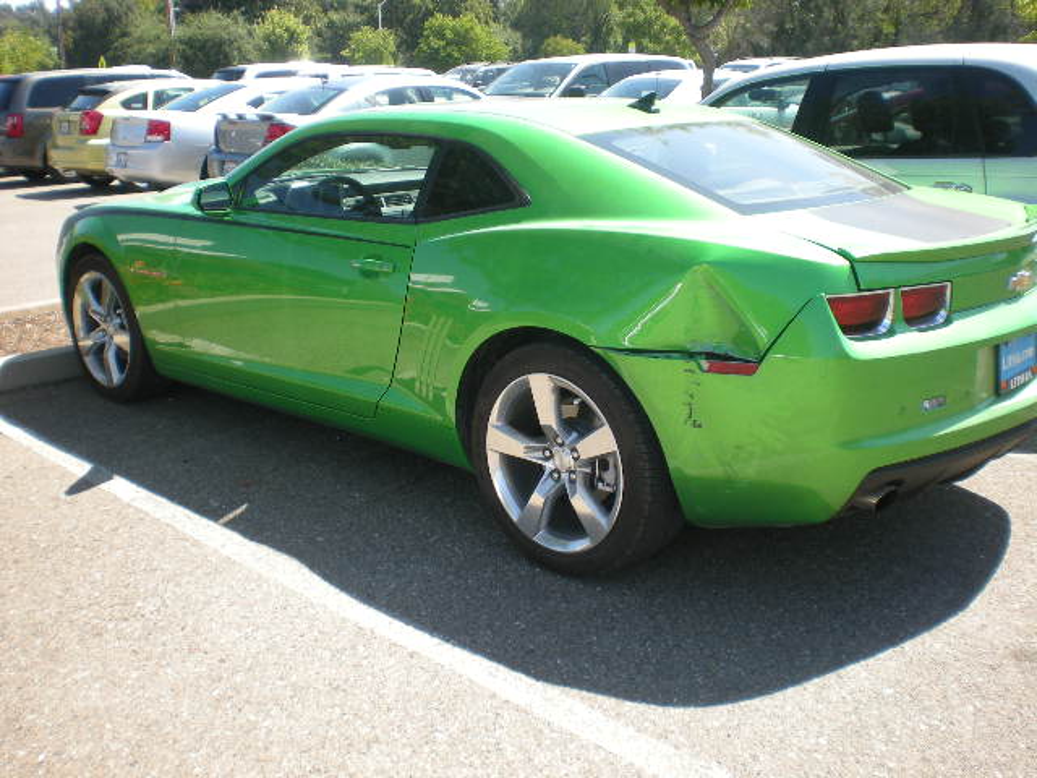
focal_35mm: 38
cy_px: 389
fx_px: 1138
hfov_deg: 49.0
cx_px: 518
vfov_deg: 37.7
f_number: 4.6
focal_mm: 6.3
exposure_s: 1/120
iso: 64
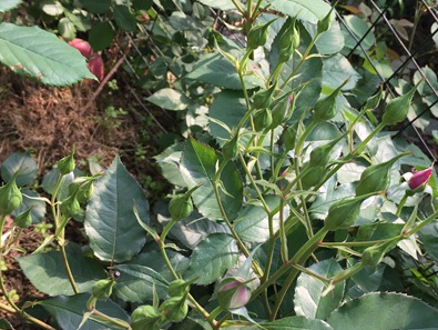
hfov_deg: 42.5
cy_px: 201
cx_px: 283
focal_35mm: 44
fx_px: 557
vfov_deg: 32.8
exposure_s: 1/391
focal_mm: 4.15
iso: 32
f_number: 2.2
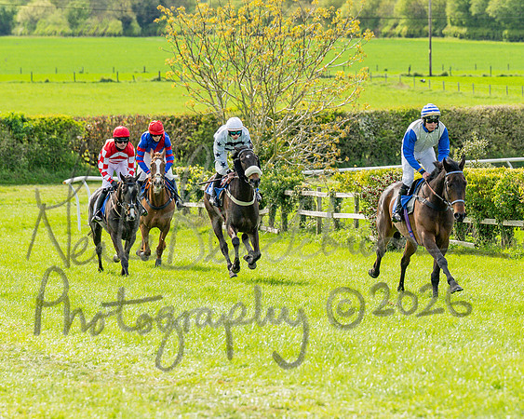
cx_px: 401
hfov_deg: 6.8
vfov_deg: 5.4
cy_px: 219
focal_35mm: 285
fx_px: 4413
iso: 200
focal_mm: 120
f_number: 4
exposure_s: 1/1600
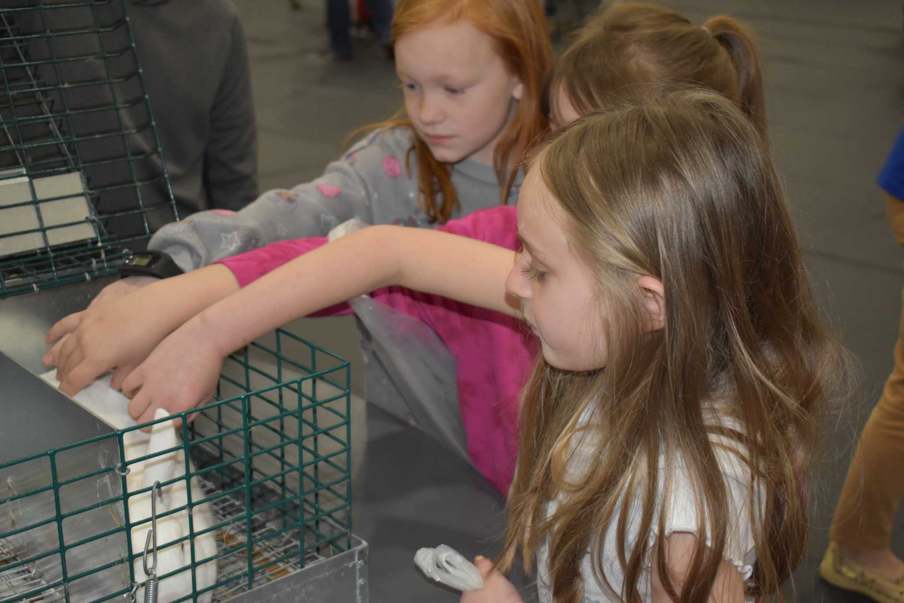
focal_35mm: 51
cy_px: 302
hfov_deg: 38.9
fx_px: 1280
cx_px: 452
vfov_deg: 26.5
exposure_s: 1/125
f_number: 4.5
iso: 1600
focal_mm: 34
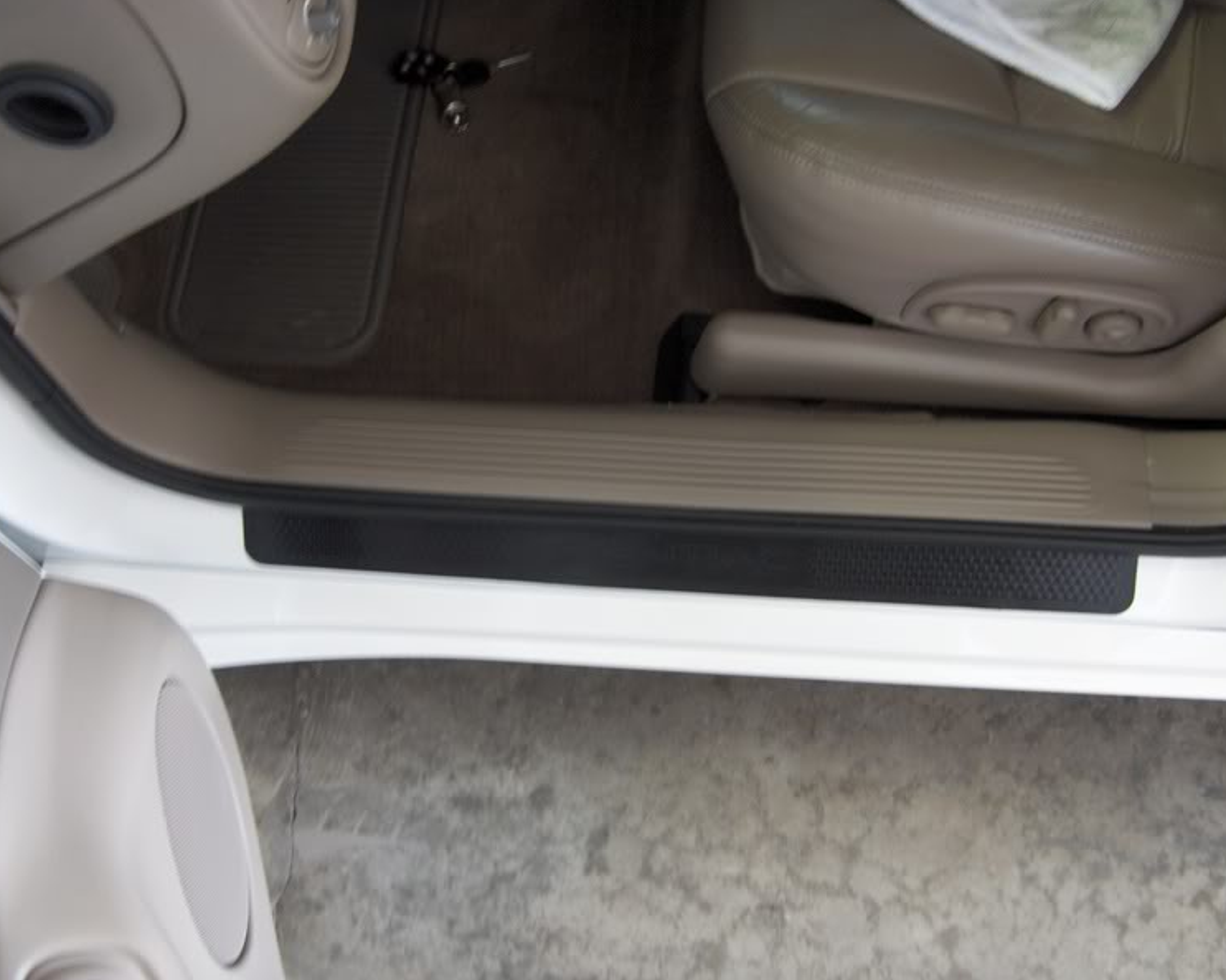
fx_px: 1487
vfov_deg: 36.5
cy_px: 488
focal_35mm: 41
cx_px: 615
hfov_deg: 44.8
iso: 200
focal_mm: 8
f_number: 2.8
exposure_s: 1/14.8
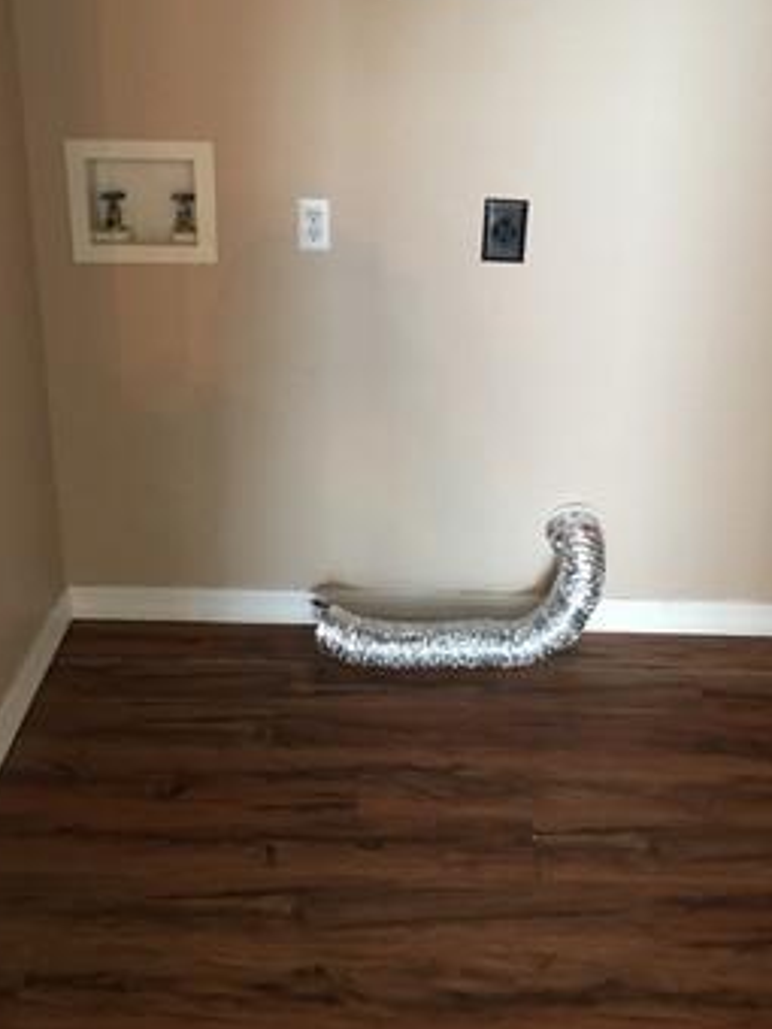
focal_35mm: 41
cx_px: 448
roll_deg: -2.4
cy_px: 363
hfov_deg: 35.1
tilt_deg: -18.6
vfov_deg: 45.2
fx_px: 1219
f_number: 2.2
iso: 50
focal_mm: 4.15
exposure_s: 1/4
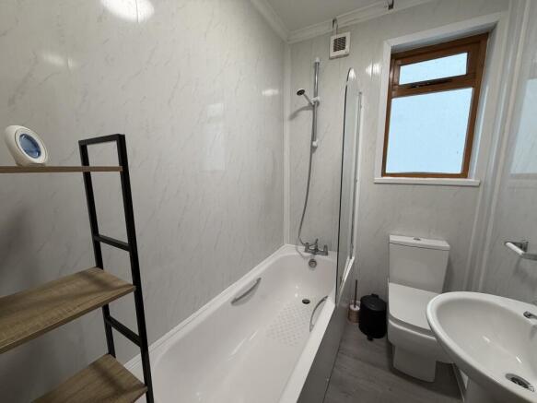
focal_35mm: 14
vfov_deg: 85.7
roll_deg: +0.6
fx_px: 217
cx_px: 268
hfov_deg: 102.1
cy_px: 202
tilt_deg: -9.1
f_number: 2.2
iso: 125
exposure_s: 1/100
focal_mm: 2.22
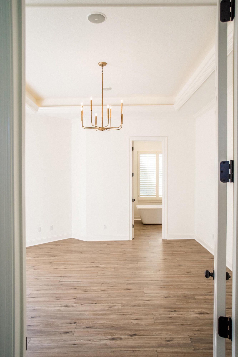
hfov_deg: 27.0
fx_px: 496
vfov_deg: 39.6
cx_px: 119
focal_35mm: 50
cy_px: 178
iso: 640
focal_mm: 50
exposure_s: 1/200
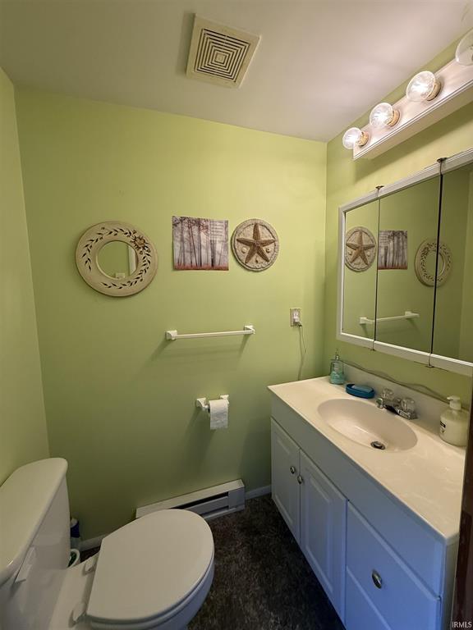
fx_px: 255
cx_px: 236
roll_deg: +0.2
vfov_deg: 102.1
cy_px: 315
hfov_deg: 85.7
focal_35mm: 14
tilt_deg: -5.0
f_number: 2.2
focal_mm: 2.22
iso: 200
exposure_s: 1/120
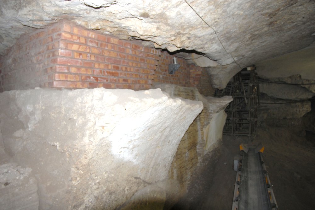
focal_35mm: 21
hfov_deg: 81.1
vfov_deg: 59.6
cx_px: 158
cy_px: 105
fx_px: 184
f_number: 3.5
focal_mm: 14
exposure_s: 1/60
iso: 200
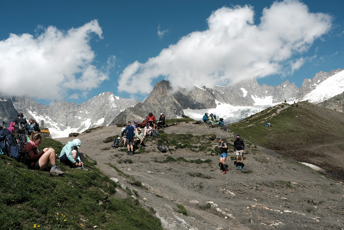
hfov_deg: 54.4
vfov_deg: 37.9
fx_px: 334
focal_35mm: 35
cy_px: 115
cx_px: 172
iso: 160
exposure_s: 1/1000
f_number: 5.6
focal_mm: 23
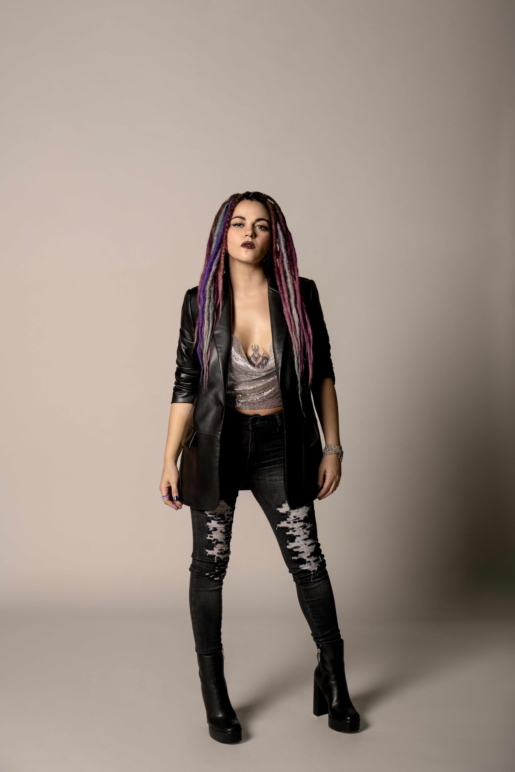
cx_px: 258
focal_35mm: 50
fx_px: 1073
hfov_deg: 27.0
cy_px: 386
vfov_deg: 39.6
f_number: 4
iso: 500
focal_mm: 50
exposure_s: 1/200
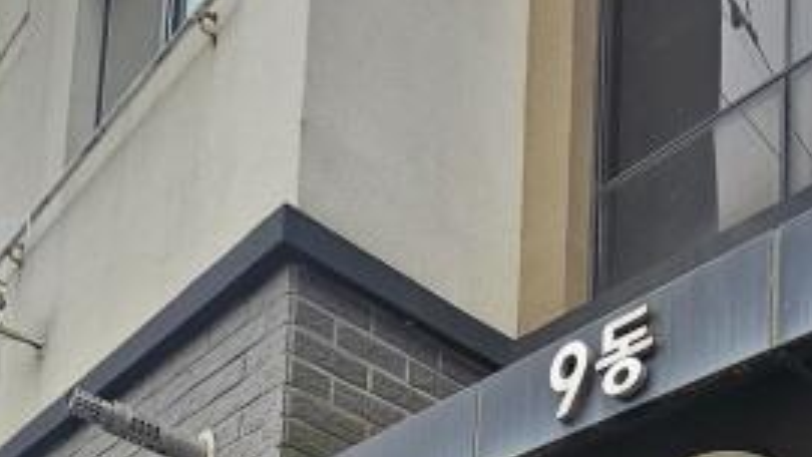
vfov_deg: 20.4
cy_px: 818
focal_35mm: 42
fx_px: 904
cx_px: 695
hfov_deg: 44.9
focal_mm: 2.2
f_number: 2.2
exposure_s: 1/313
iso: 50
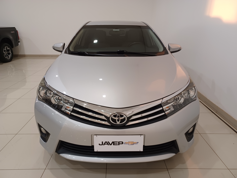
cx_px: 118
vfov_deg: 54.9
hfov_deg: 69.4
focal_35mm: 25
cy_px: 89
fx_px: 171
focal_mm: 4.6
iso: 250
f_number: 1.8
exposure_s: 1/40
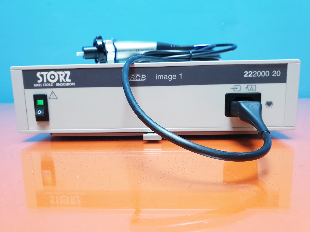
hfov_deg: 67.3
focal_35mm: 26
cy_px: 116
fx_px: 233
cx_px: 155
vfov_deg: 53.1
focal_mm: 4.3
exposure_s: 1/50
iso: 160
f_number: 2.4
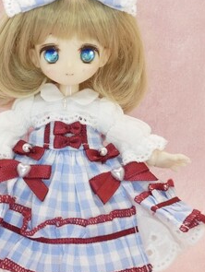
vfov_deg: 29.8
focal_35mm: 65
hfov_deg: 22.5
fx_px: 512
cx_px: 63
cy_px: 151
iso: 200
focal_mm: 20
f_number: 8
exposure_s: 1/15
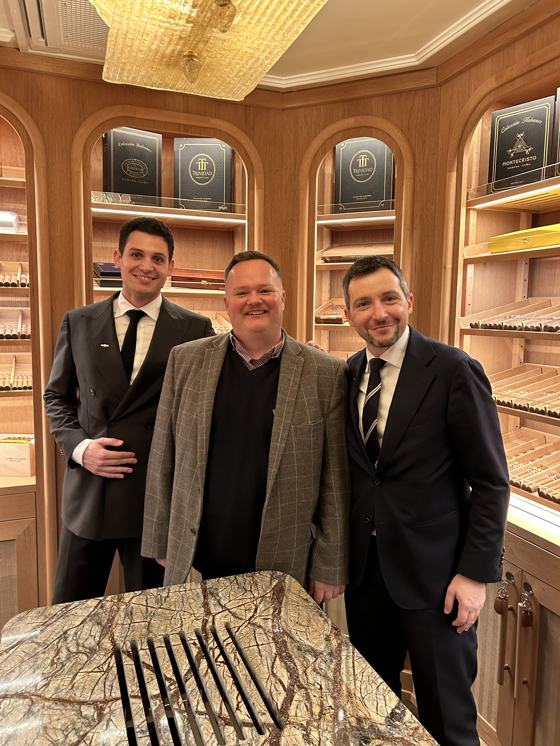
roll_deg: -1.5
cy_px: 373
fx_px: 561
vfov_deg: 67.3
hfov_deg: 53.1
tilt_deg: -4.9
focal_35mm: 26
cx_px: 280
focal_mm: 5.7
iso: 320
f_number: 1.5
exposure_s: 1/50
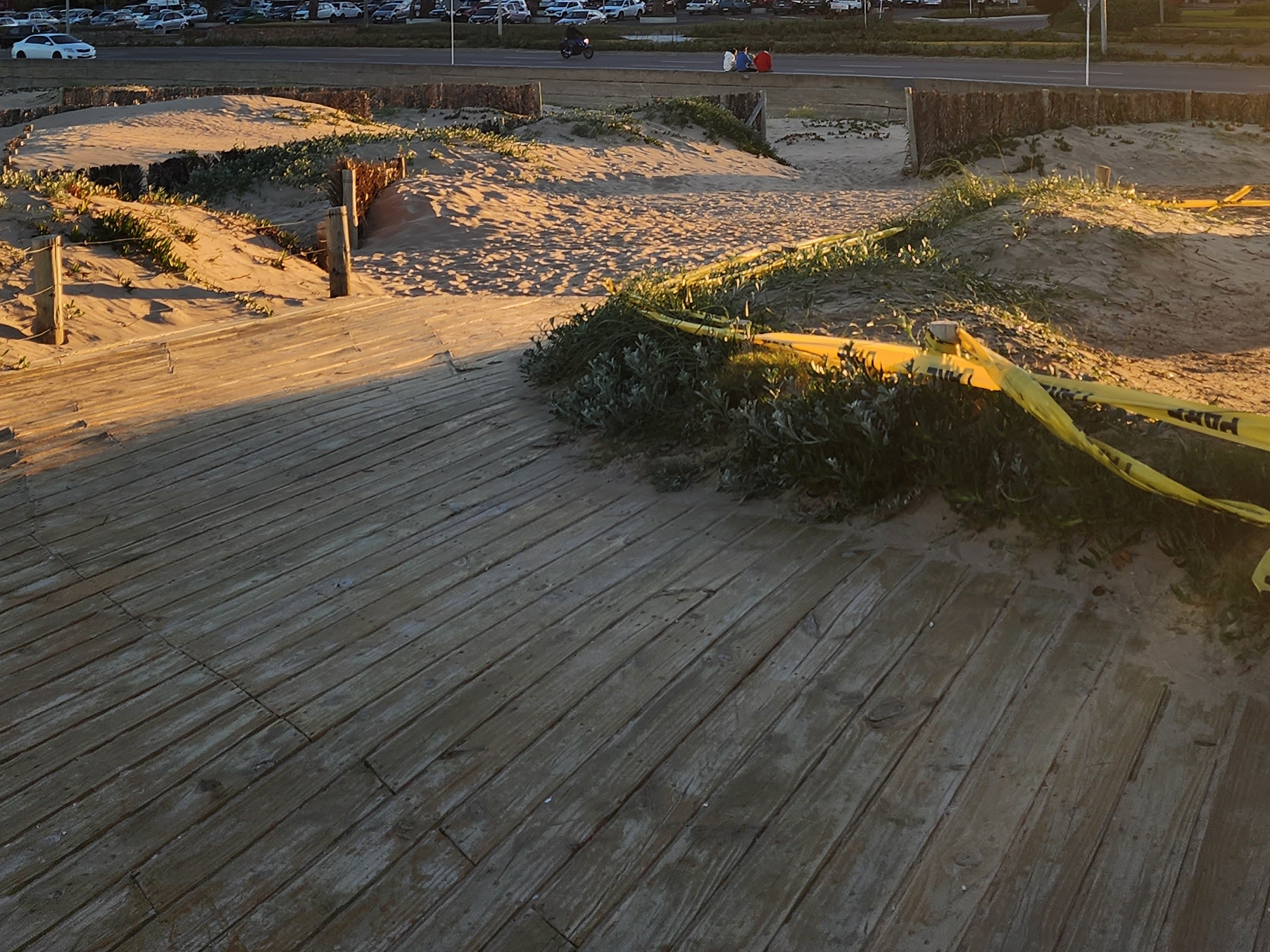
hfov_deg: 37.3
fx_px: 1871
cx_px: 775
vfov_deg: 26.6
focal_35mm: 51
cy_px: -62
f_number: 1.8
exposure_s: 1/489
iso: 12
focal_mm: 6.4
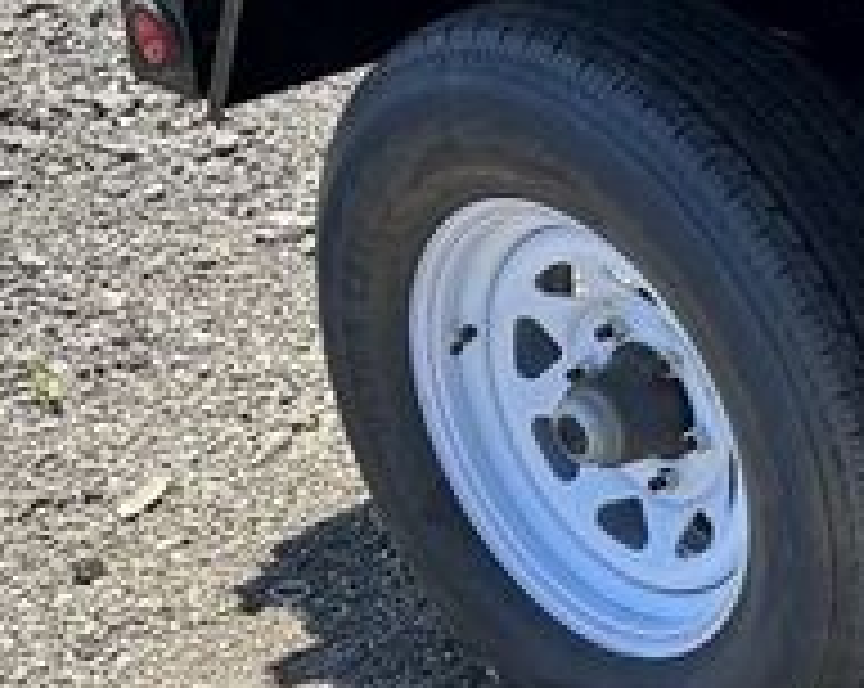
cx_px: 1292
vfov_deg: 14.5
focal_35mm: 106
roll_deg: +0.2
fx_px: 2706
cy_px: 477
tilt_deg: -27.1
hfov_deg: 16.5
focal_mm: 5.7
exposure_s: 1/1029
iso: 50
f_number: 1.5
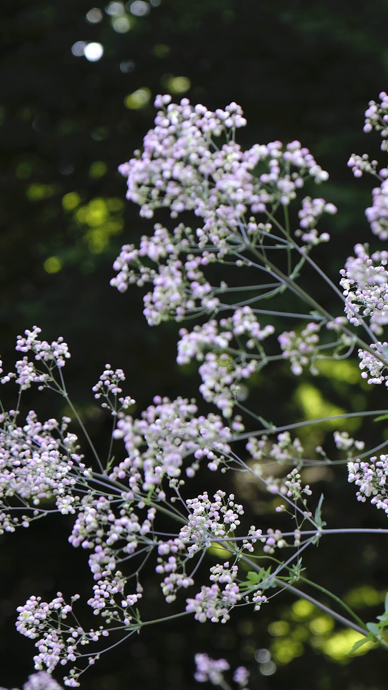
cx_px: 461
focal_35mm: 131
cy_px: 346
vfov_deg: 16.4
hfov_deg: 9.1
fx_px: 2395
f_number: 4
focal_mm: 55
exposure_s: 1/420
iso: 1000
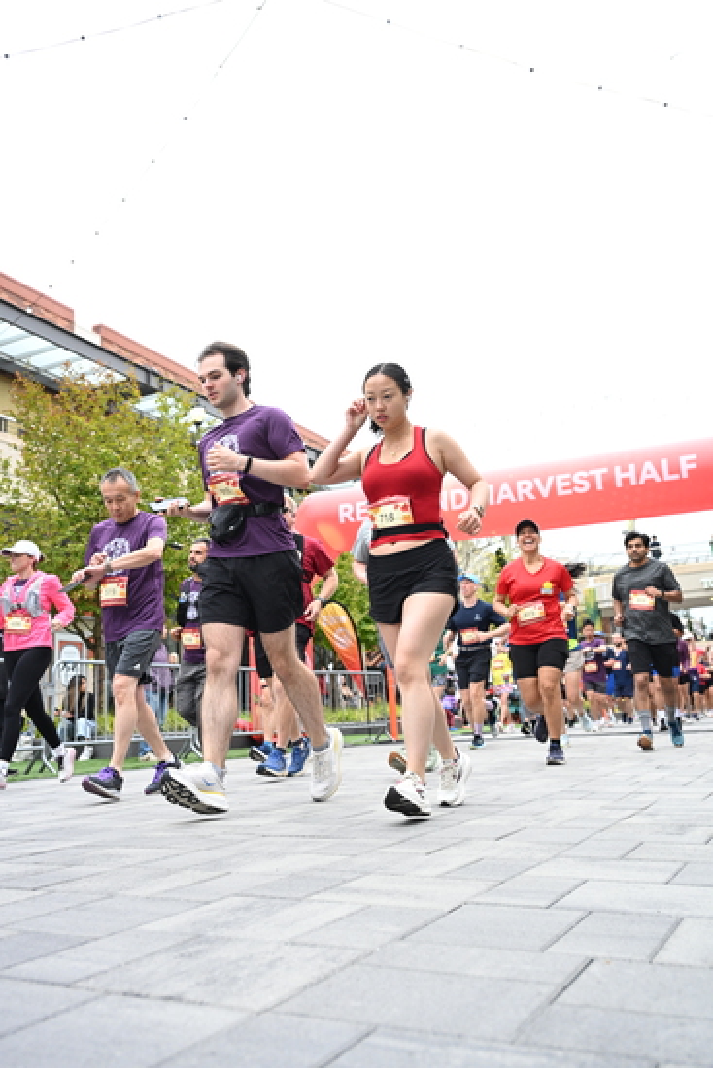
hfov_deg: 42.3
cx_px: 356
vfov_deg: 60.3
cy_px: 534
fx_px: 920
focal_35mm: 31
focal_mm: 31
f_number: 4
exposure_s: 1/640
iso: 2000
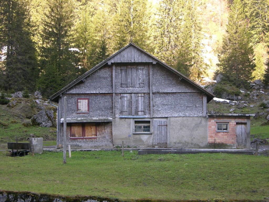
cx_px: 134
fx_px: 575
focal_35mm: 74
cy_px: 101
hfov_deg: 26.3
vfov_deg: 19.9
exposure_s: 1/57.4
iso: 50
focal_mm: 18.8
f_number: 3.3
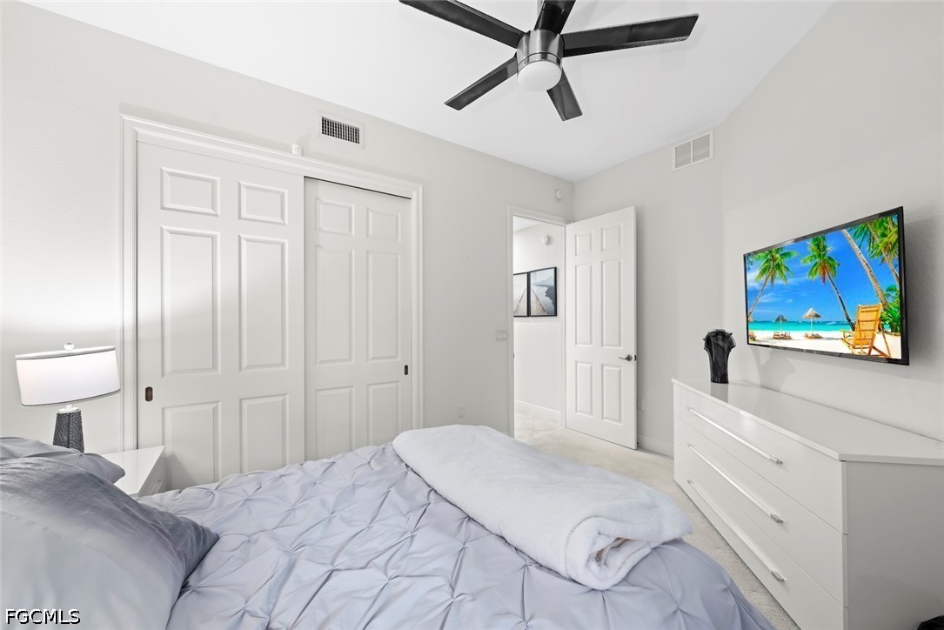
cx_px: 472
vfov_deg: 85.5
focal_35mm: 13
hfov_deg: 108.3
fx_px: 341
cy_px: 315
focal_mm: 13
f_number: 11
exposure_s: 1.6
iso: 400
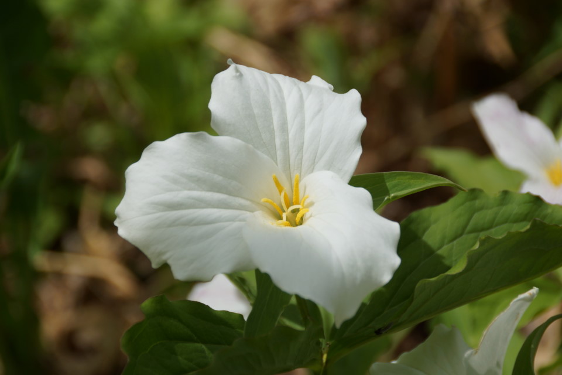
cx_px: 281
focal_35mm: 375
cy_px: 188
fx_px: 5854
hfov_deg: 5.5
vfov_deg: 3.7
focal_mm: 250
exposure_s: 1/500
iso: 100
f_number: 7.1
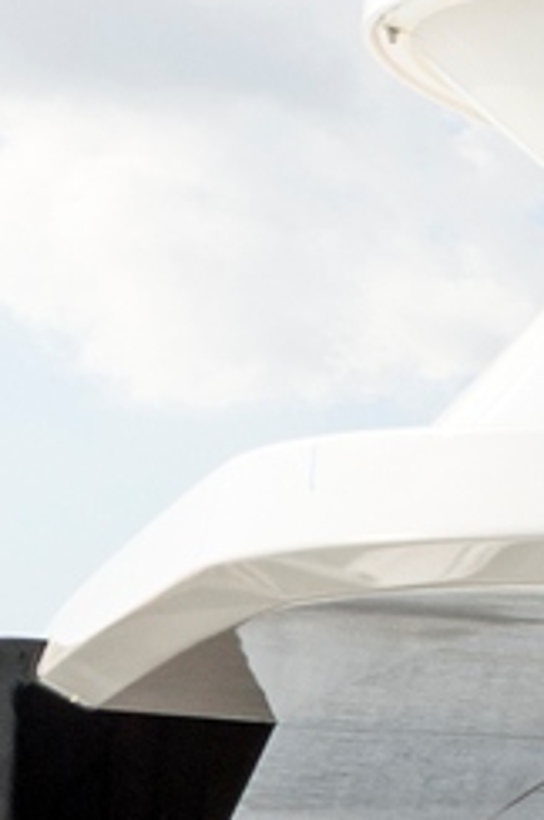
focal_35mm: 127
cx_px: 2787
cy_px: 1116
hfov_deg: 6.1
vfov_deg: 15.3
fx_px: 2887
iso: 200
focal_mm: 14
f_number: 11
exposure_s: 1/160
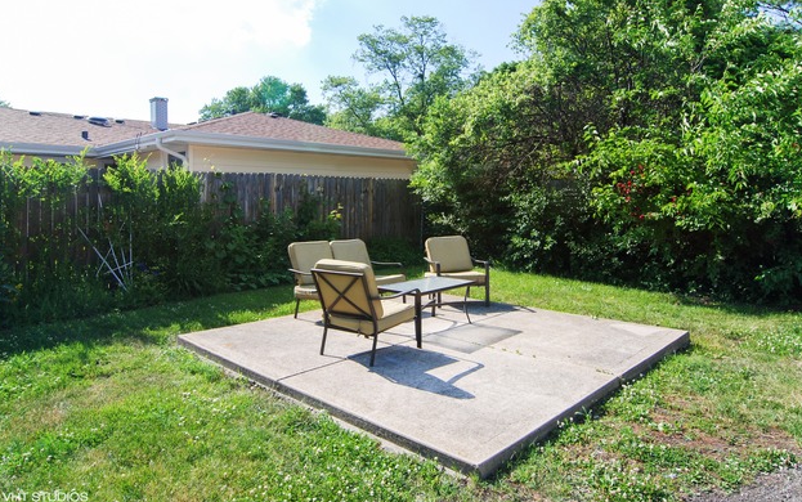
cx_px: 396
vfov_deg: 55.0
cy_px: 230
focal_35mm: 22
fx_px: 481
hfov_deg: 79.6
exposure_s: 1/200
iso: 100
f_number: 7.1
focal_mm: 14
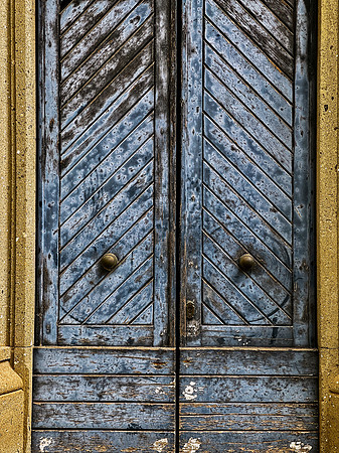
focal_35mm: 64
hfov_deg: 22.9
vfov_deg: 30.3
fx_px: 836
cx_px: 170
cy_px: 226
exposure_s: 1/160
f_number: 2.2
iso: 25
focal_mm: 7.5
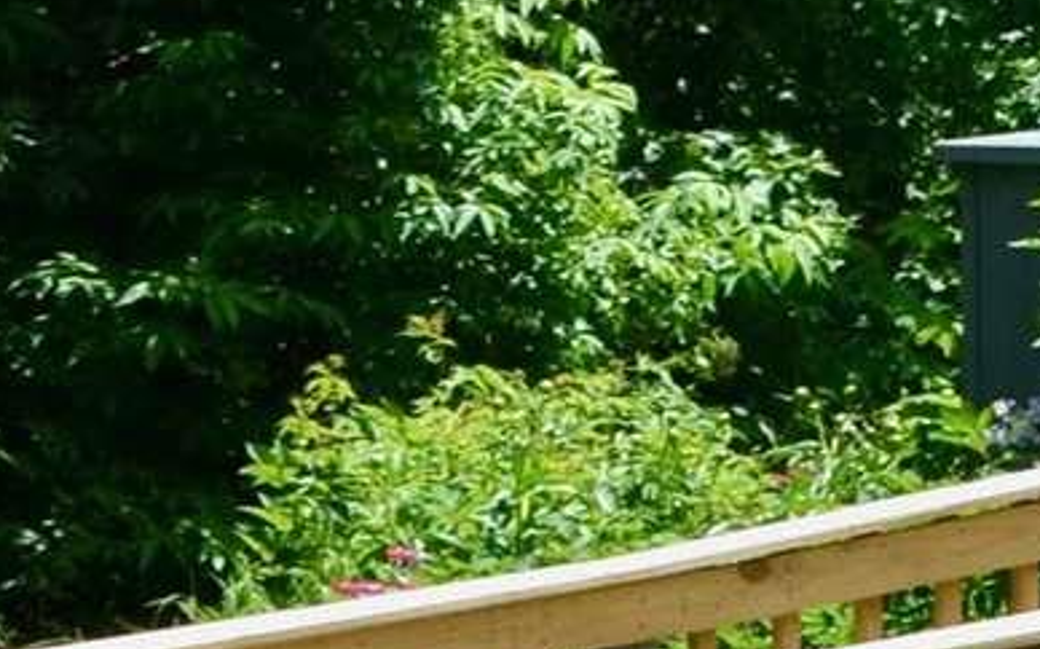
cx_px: 3117
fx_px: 8215
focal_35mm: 290
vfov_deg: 4.4
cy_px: -1006
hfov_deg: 6.6
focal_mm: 24
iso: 125
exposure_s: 1/250
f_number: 8
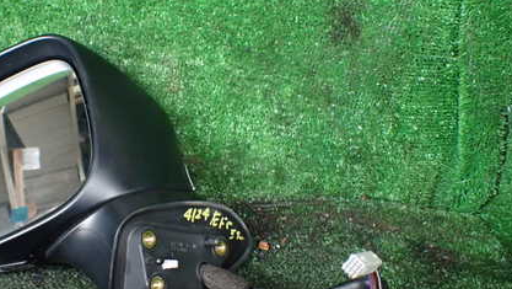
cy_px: 165
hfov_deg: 43.0
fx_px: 638
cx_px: 161
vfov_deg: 25.4
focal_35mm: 47
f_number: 2.3
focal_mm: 5.4
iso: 640
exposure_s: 1/125
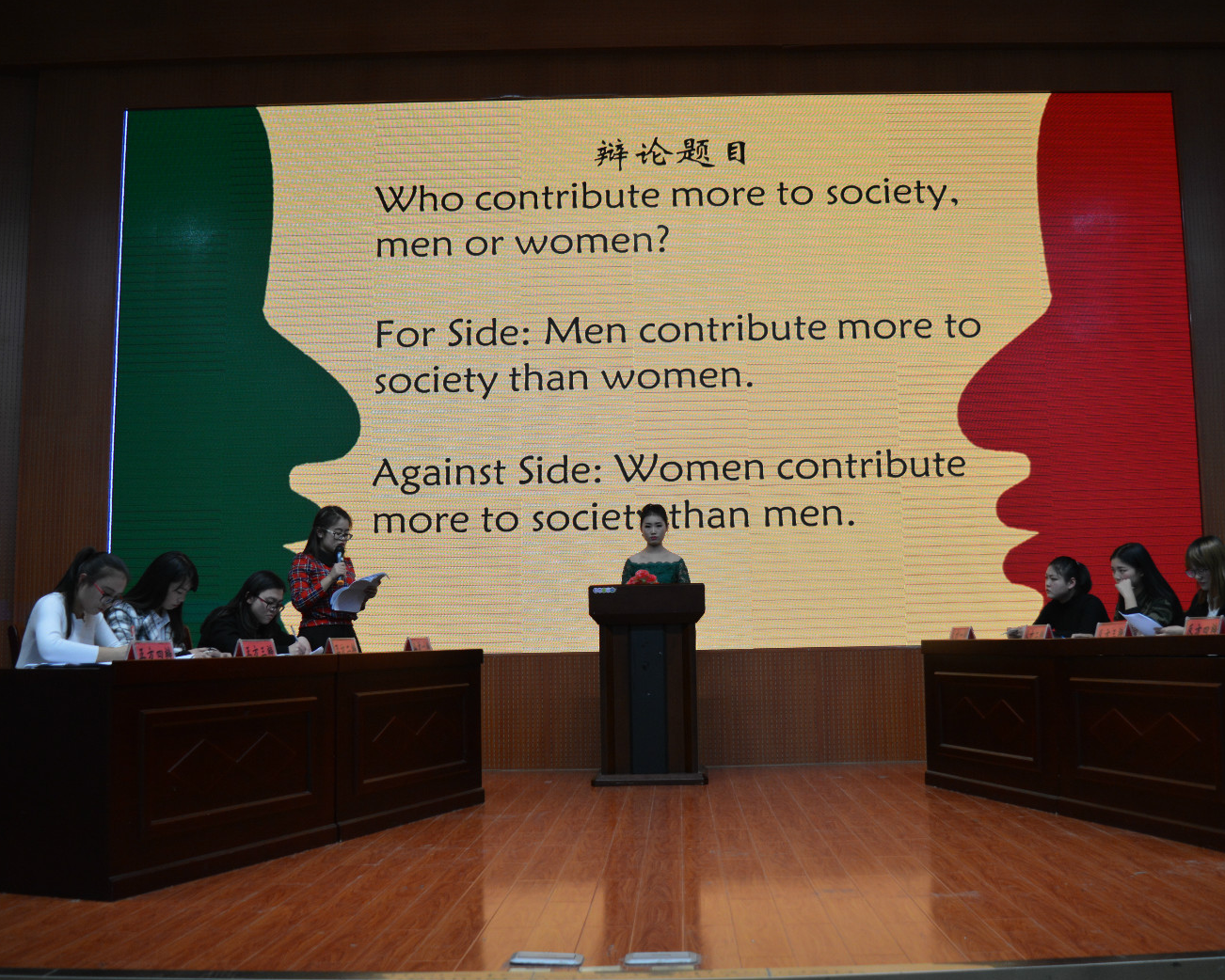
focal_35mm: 38
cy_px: 482
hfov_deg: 47.9
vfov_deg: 39.2
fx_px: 1378
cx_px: 670
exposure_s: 1/60
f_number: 3.8
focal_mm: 22
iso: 450
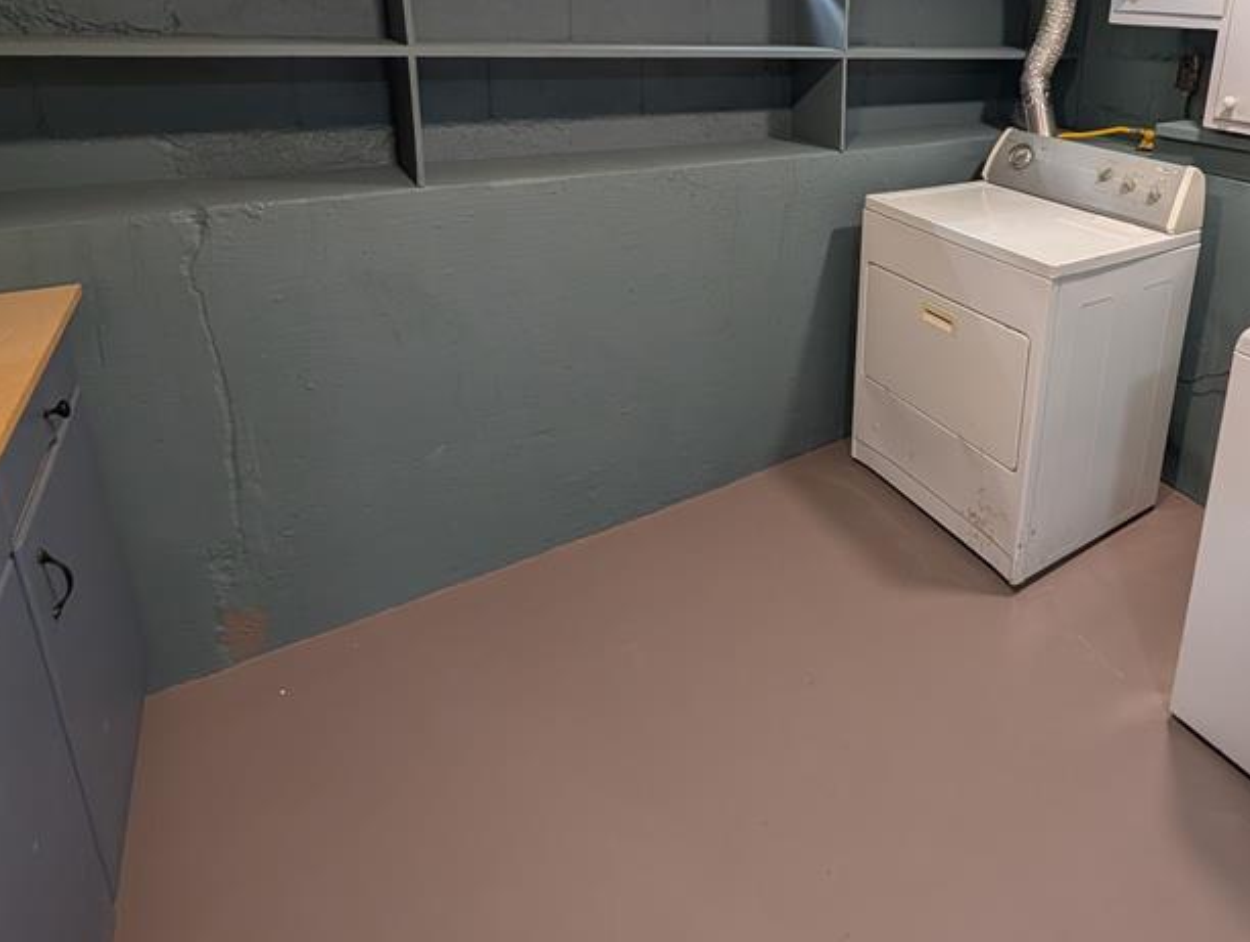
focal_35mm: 20
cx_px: 895
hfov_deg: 77.2
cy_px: 210
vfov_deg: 61.5
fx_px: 723
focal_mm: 2.02
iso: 57
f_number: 1.7
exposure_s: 1/45.3
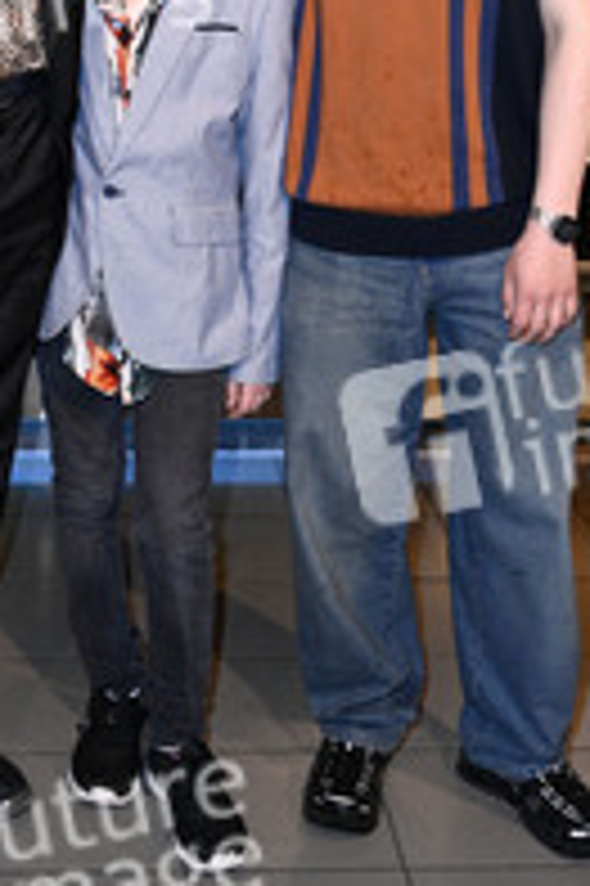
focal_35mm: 65
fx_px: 1601
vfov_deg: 30.3
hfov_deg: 20.8
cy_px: 193
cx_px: 162
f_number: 5.6
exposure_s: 1/250
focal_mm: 32
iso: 4000
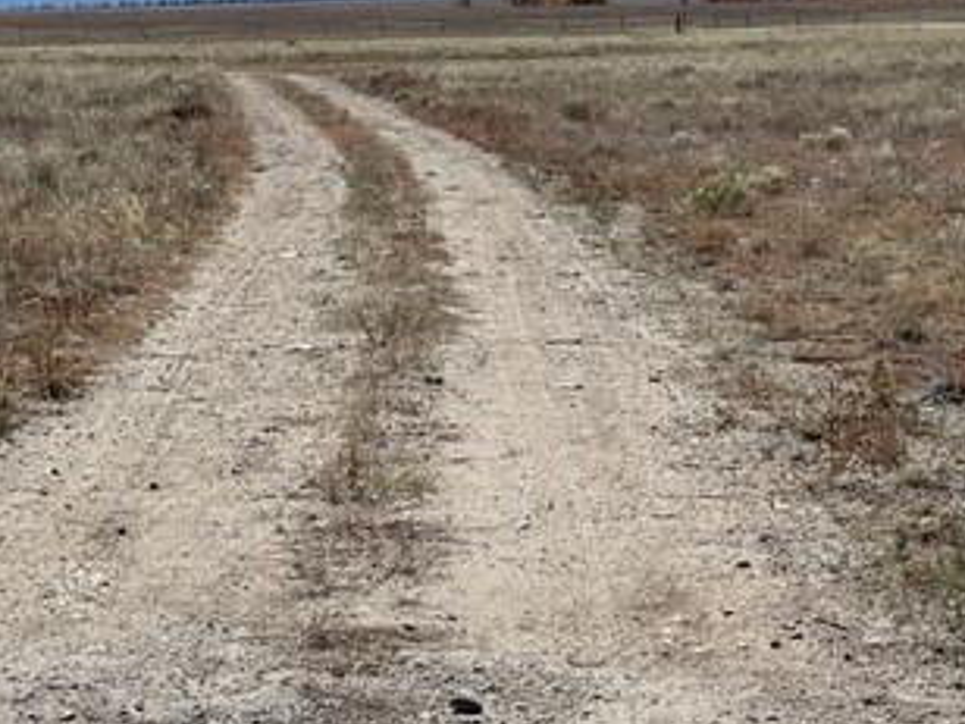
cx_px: 144
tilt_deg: -4.8
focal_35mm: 133
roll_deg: -0.4
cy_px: 338
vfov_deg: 11.1
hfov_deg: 14.7
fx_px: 3708
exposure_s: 1/2273
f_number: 2.2
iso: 20
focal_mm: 7.5
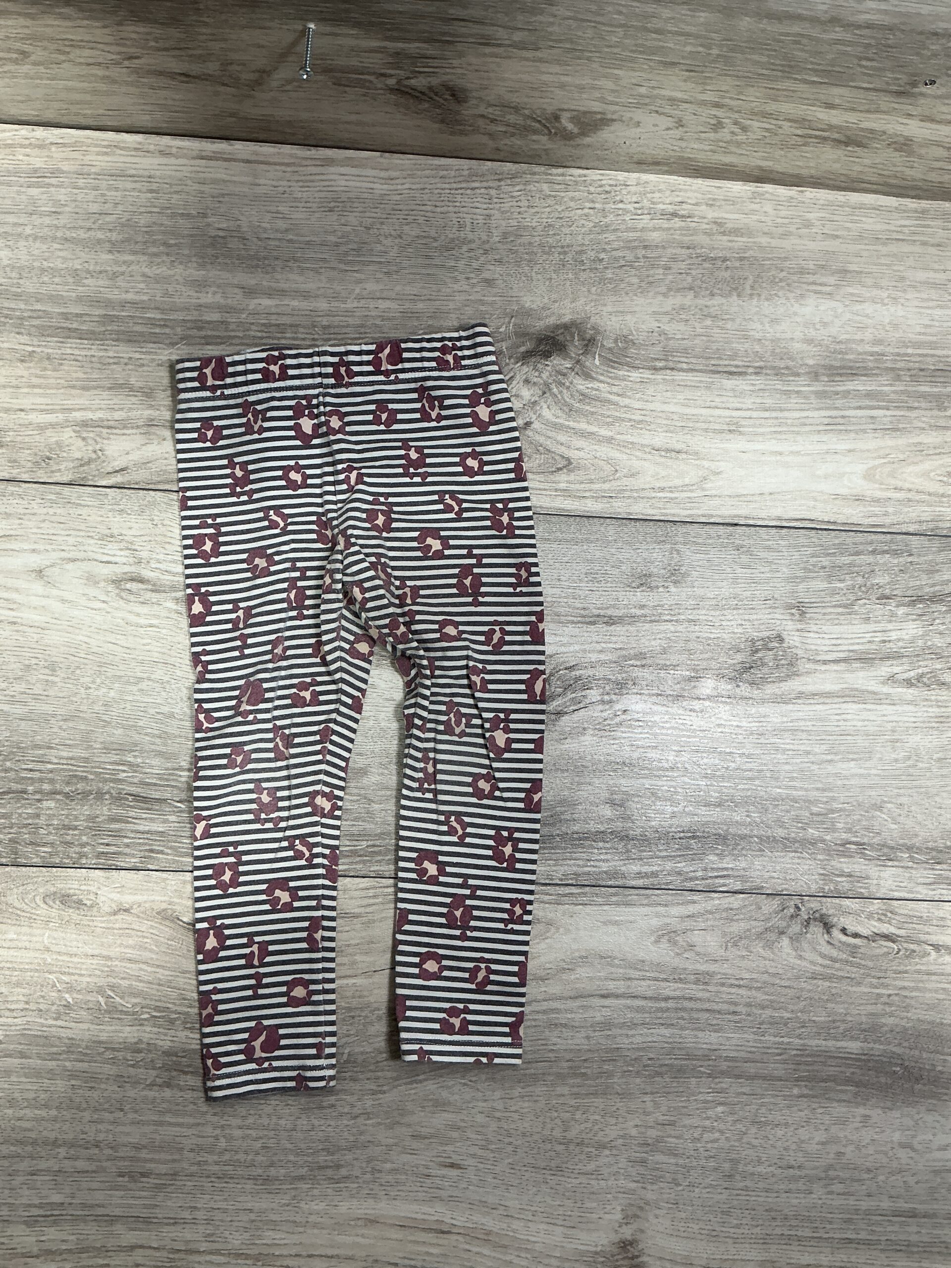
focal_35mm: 29
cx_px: 476
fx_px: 1062
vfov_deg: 61.7
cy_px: 634
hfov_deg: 48.2
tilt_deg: -83.7
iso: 50
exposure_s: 1/50
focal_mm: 3
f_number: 1.8
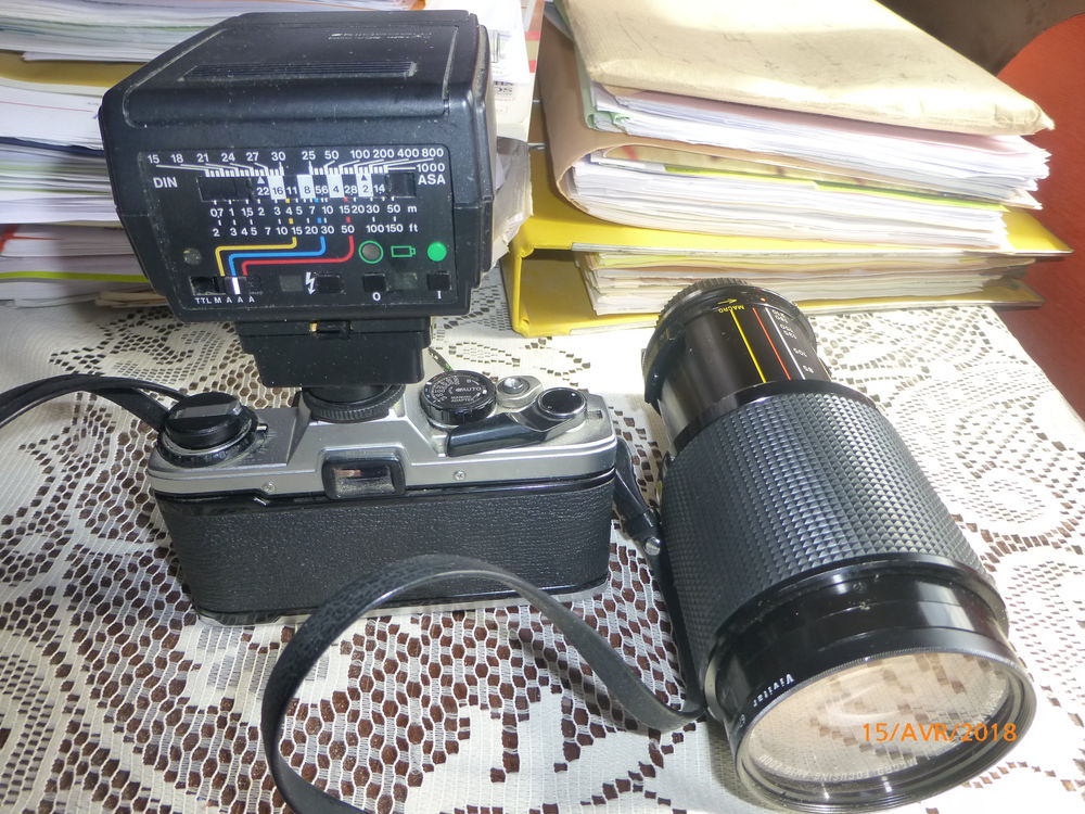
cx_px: 542
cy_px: 407
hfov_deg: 69.4
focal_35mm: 25
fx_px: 784
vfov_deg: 54.9
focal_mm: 4.4
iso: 160
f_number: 3.3
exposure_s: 1/125
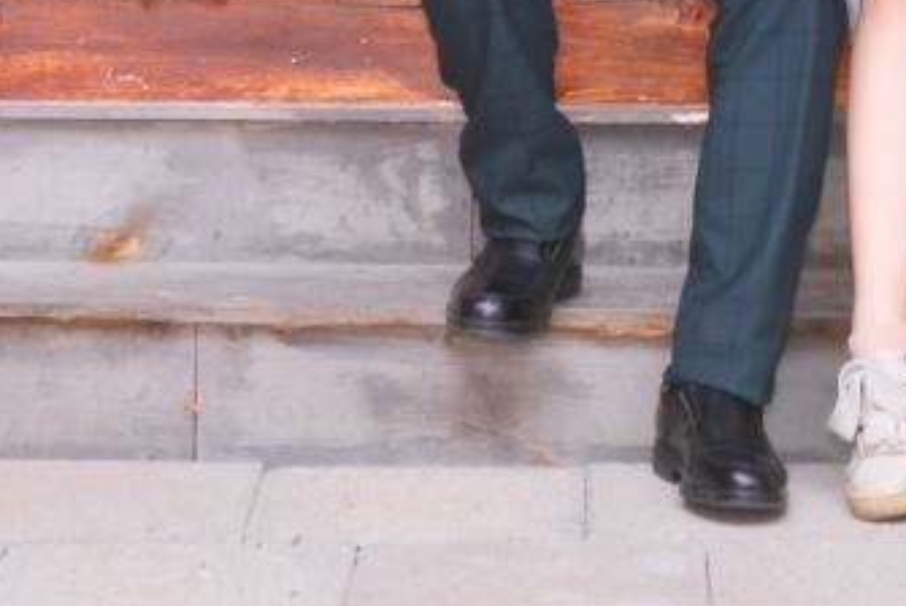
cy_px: -492
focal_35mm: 164
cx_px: 728
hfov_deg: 12.5
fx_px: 4131
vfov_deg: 8.1
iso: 200
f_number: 4.8
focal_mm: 44
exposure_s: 1/125
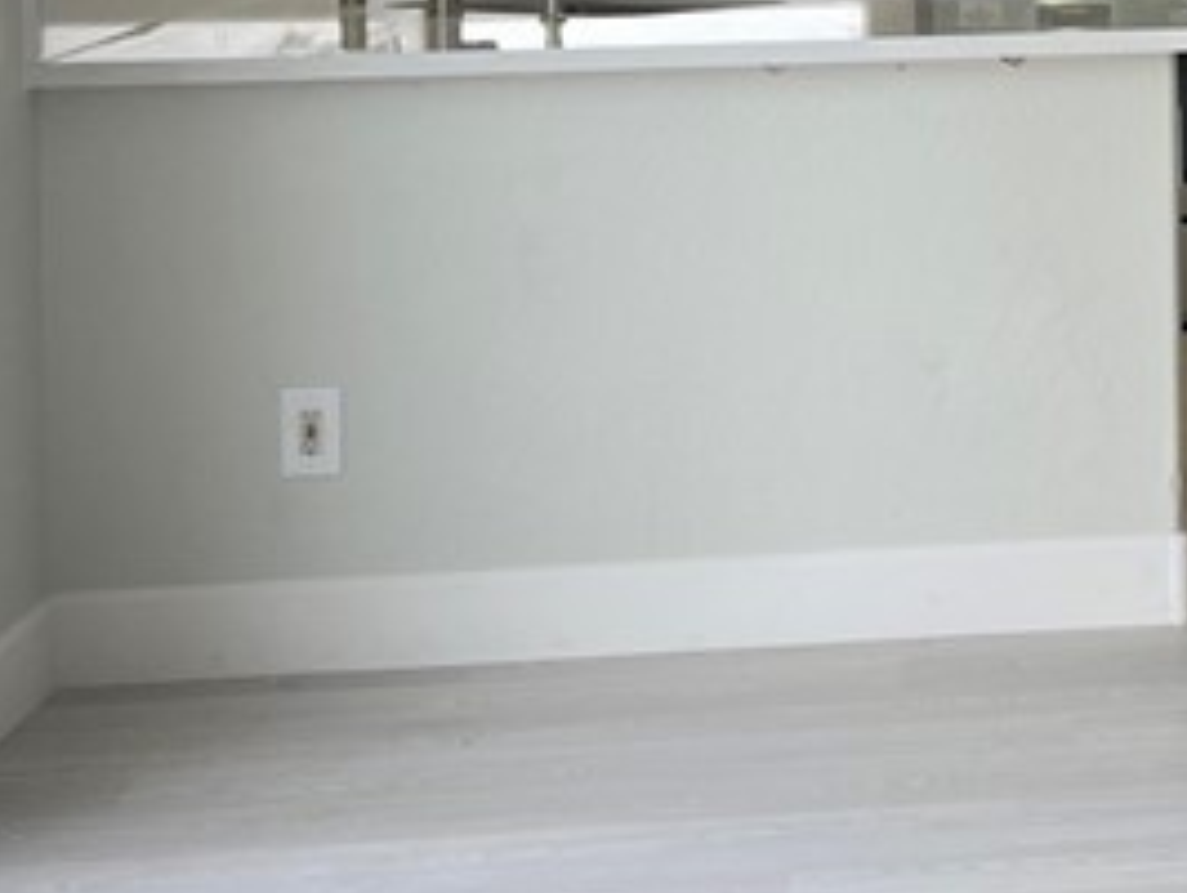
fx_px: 3432
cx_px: 1562
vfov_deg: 14.2
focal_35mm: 100
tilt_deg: -0.4
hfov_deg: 18.2
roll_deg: +0.3
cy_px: -268
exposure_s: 1/247
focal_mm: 5.7
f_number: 1.5
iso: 50
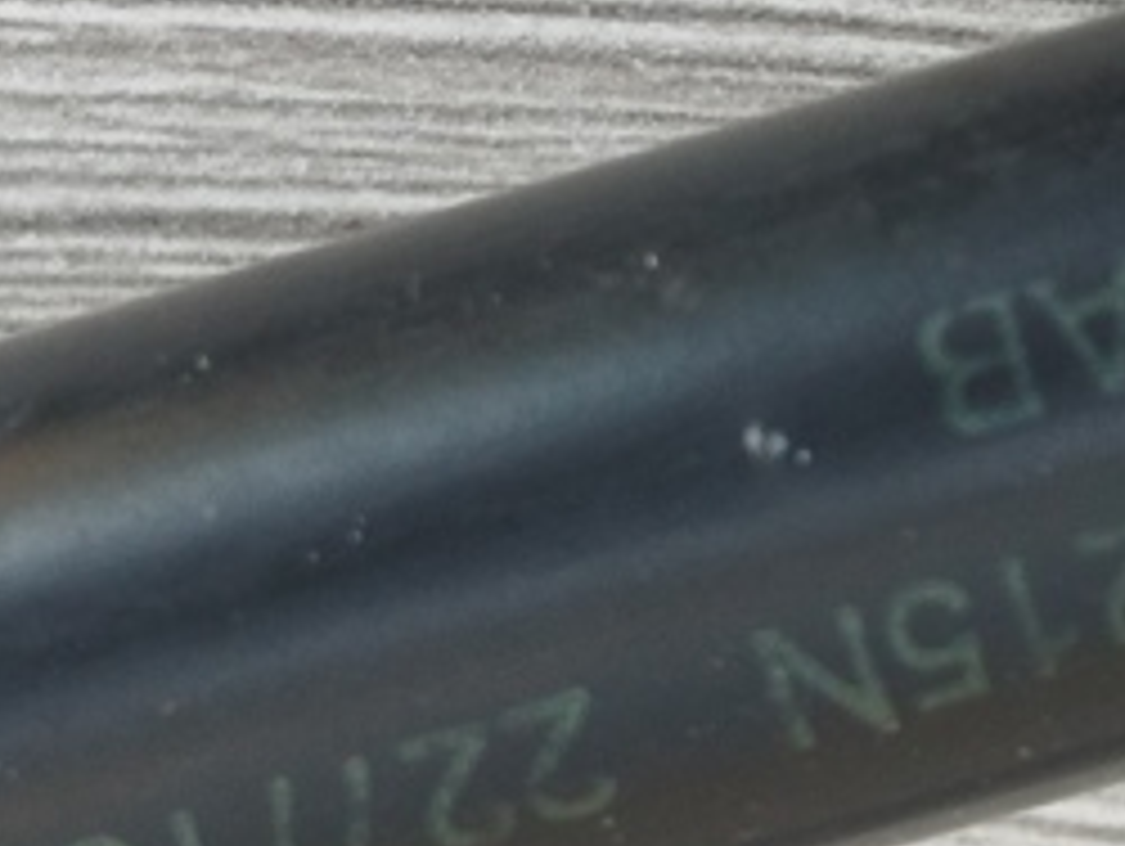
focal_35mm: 184
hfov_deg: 10.7
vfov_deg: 8.1
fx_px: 5986
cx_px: 1062
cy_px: 32
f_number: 1.7
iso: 125
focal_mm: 5.31
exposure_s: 1/50
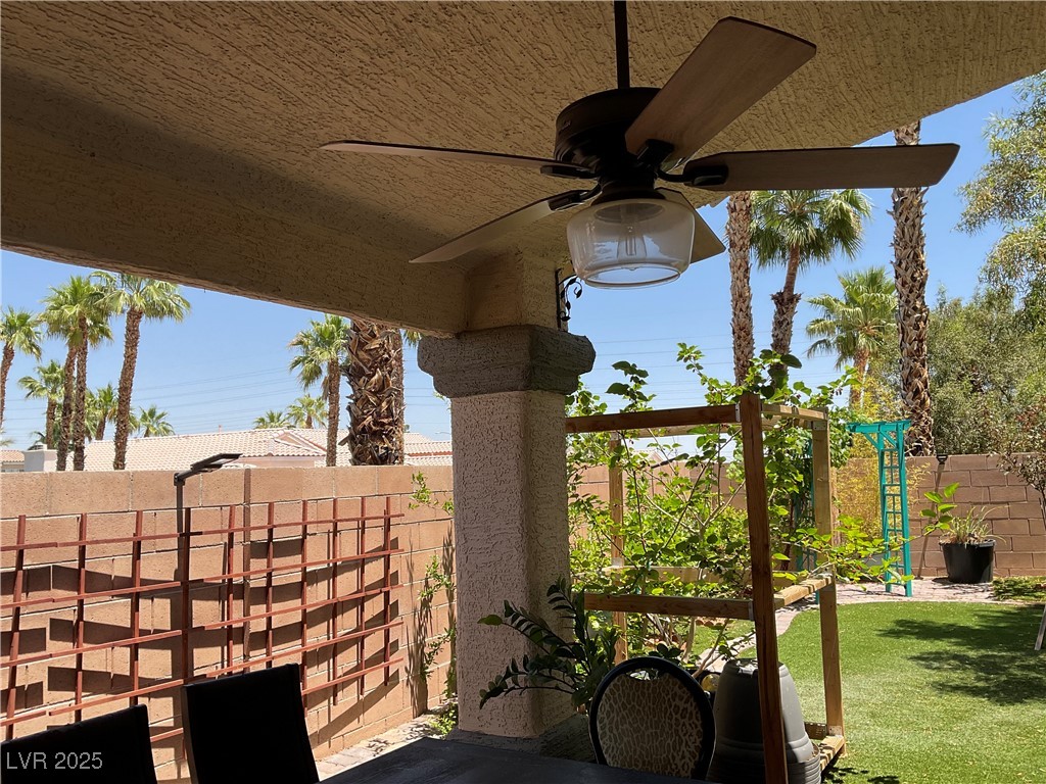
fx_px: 876
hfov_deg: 61.7
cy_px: 392
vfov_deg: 48.2
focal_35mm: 29
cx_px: 523
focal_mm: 3
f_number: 1.8
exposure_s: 1/1035
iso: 16
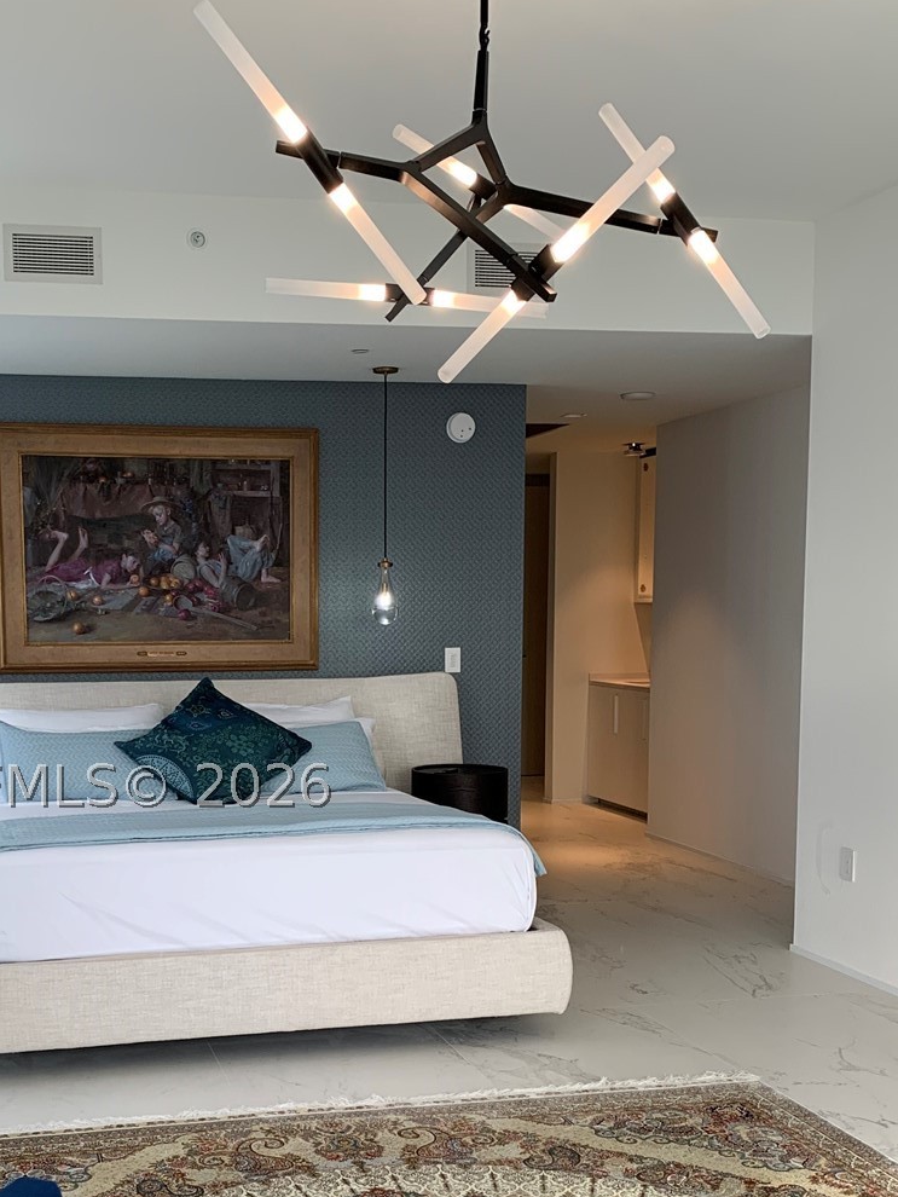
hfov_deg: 33.9
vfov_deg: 44.2
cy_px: 786
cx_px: 260
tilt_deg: -5.4
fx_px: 1452
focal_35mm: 42
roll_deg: +0.4
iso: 50
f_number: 1.8
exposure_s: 1/121
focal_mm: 4.25
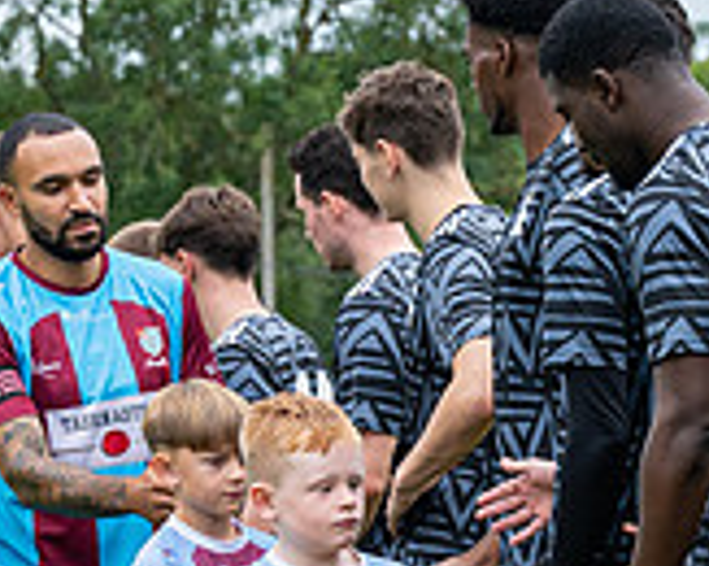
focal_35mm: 323
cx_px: 580
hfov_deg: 6.0
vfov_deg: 4.8
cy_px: 662
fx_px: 6770
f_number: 5
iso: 250
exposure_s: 1/500
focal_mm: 70
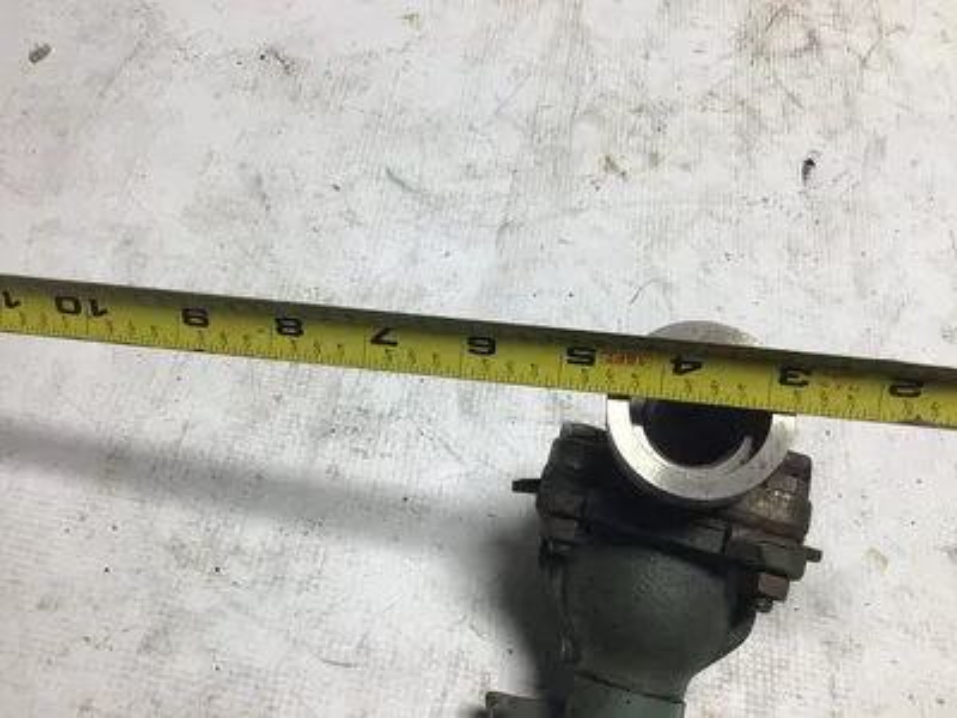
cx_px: 478
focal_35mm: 31
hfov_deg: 58.4
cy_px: 359
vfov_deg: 45.4
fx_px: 857
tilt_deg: -59.7
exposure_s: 1/144
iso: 25
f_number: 2.4
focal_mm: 3.3
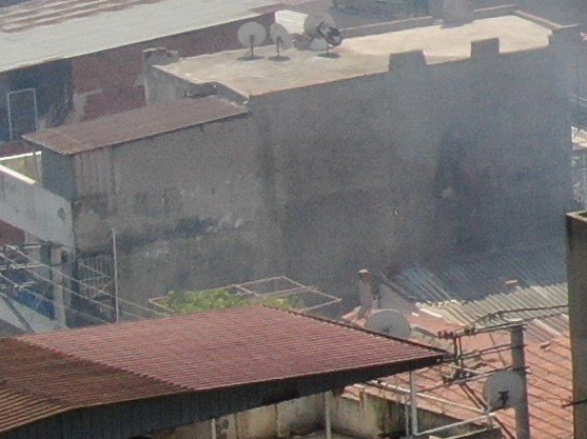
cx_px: 1970
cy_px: -60
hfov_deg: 5.3
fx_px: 5847
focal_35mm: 345
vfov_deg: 4.3
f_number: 3.8
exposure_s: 1/1000
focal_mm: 8.6
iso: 100
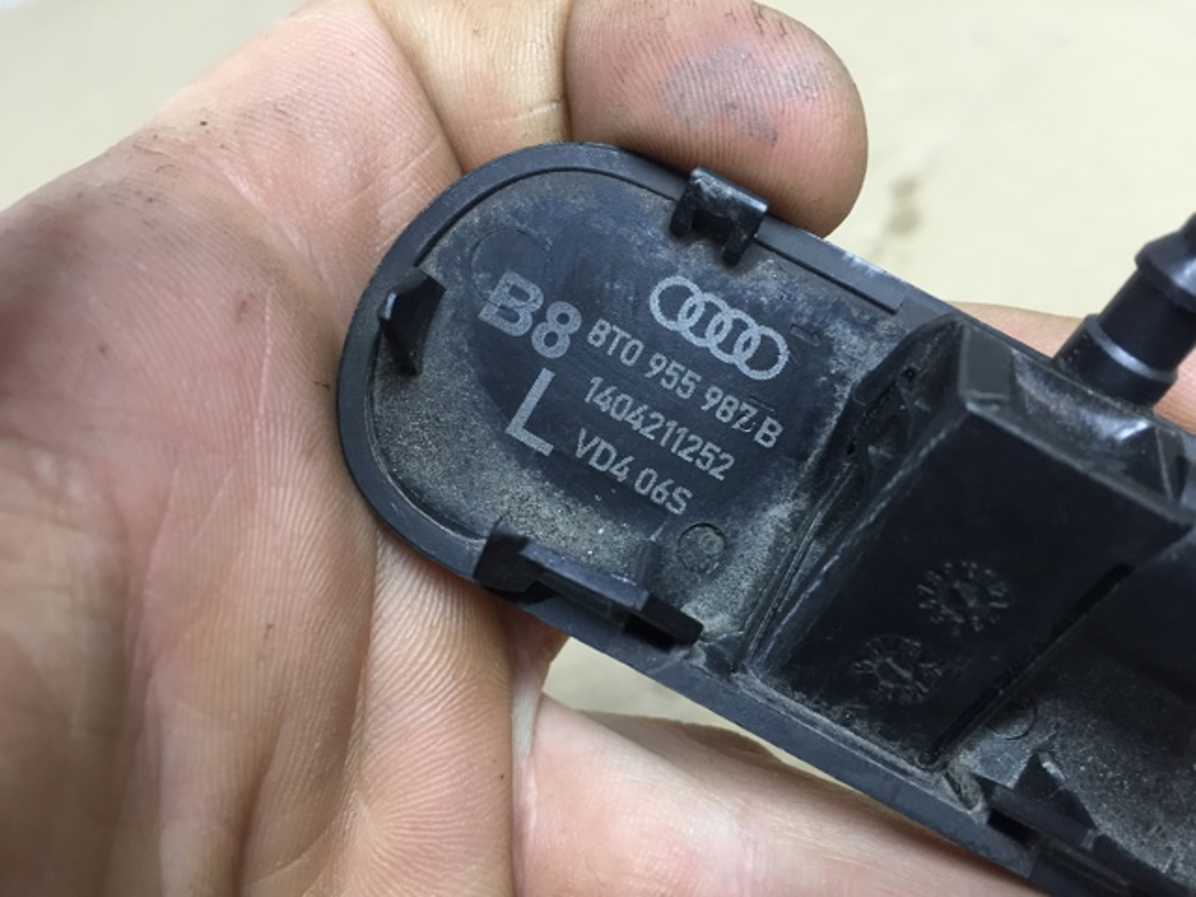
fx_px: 1002
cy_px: 448
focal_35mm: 29
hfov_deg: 61.7
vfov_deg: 48.2
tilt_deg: -45.6
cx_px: 598
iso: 125
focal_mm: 4.15
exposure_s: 1/33
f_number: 2.2
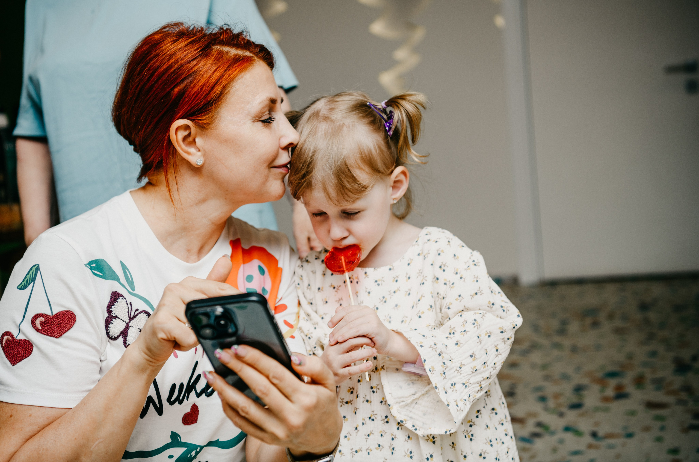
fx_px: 1022
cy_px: 217
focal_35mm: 53
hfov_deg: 37.8
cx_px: 331
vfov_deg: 25.5
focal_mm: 50
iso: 125
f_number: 3.5
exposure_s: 1/160
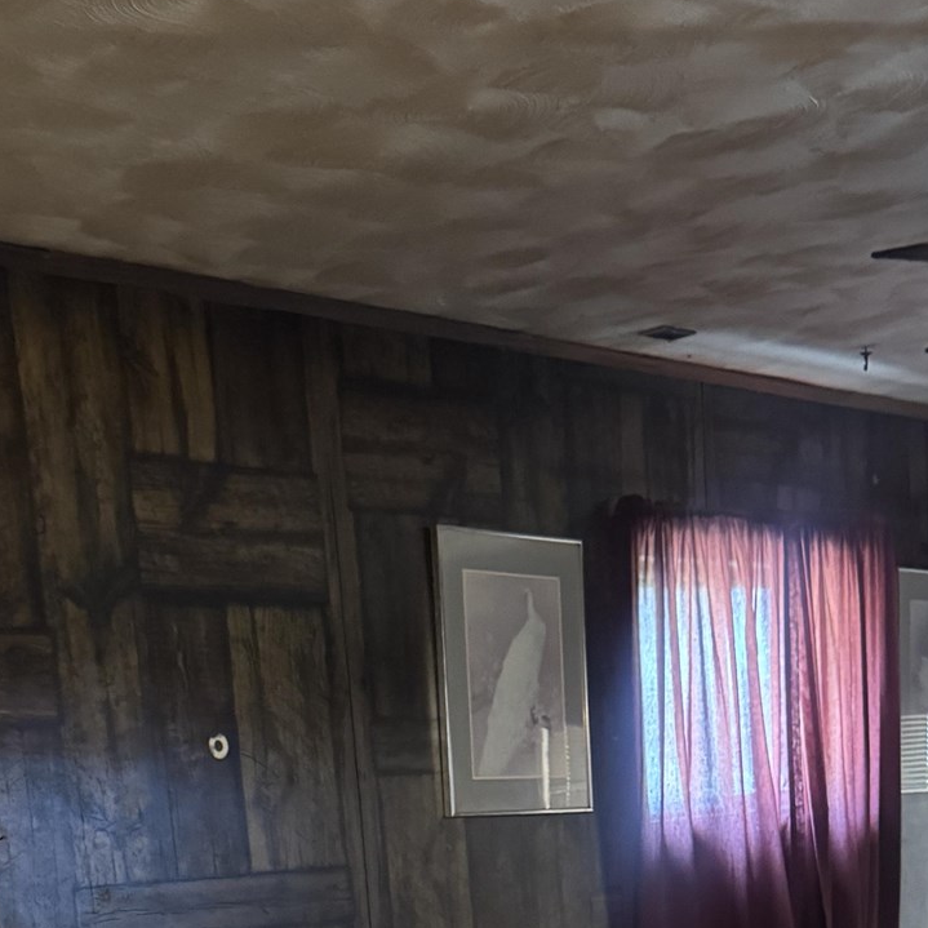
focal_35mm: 68
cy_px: 1202
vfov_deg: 22.7
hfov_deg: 25.4
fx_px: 2062
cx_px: 426
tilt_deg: -9.5
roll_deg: +4.5
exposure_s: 1/30
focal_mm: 6.76
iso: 1000
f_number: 1.78
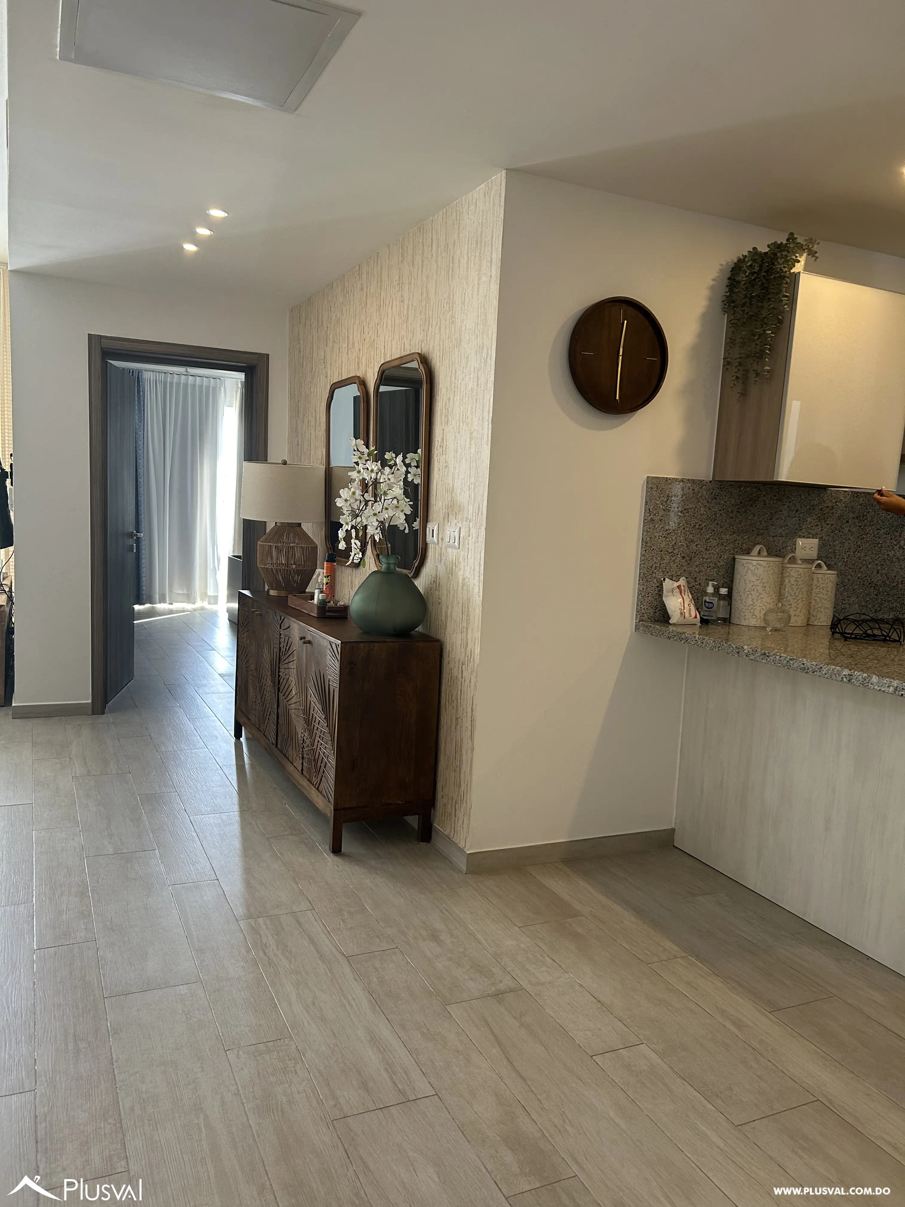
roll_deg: -2.8
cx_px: 452
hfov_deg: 53.1
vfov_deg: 67.3
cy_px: 604
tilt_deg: -7.0
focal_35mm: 26
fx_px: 906
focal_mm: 5.7
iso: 125
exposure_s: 1/121
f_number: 1.5
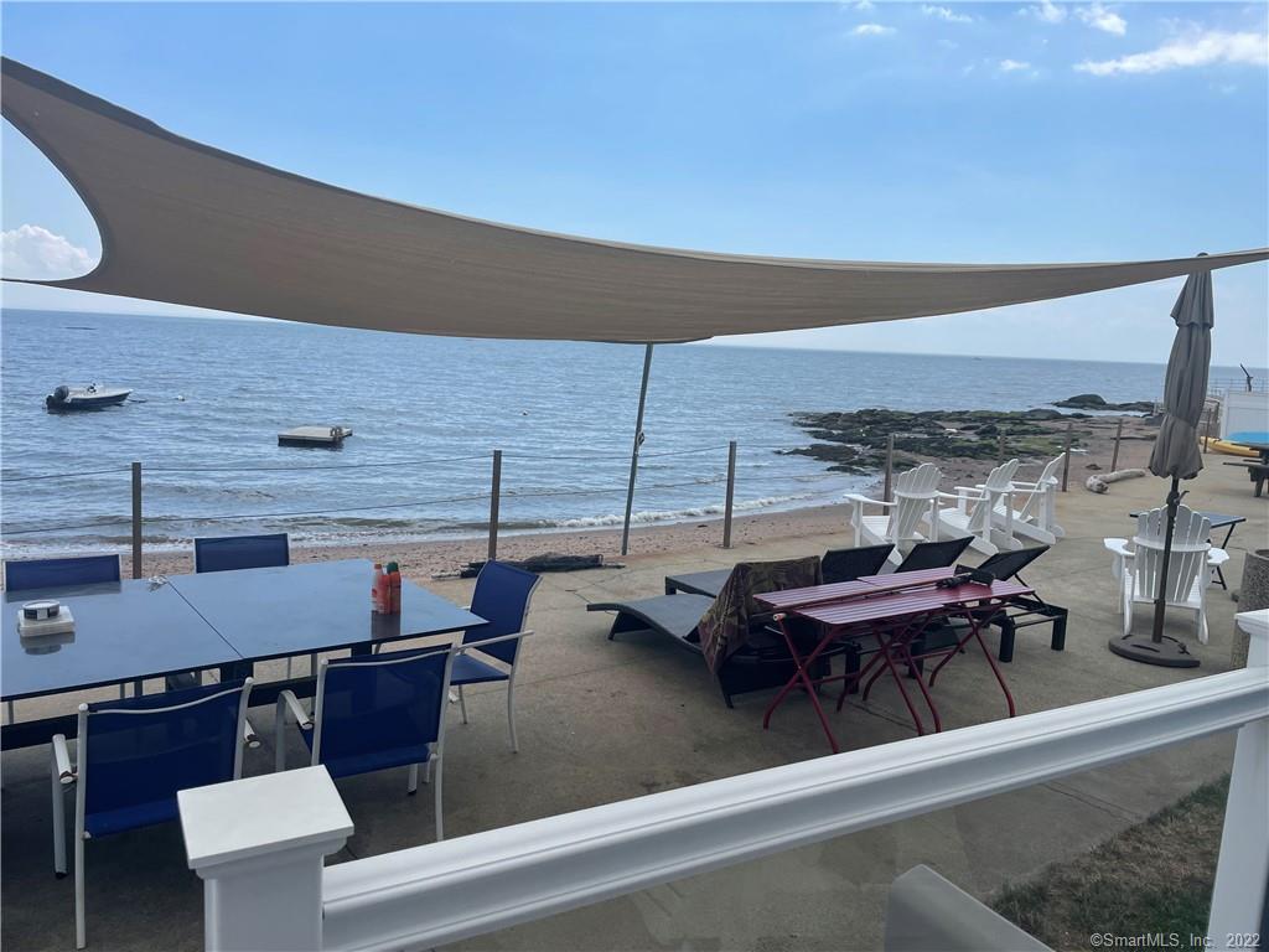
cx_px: 634
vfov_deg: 53.1
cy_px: 476
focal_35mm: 26
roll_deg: -1.5
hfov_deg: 67.3
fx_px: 953
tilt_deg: -4.1
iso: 32
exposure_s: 1/4464
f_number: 1.6
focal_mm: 4.2
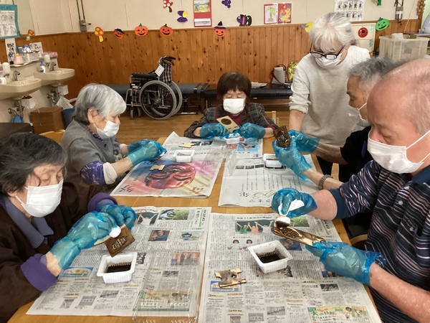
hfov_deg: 58.4
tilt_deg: -21.1
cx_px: 215
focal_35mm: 31
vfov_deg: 45.4
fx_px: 385
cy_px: 162
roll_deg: +2.3
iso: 320
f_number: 2.4
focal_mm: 3.3
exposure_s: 1/60
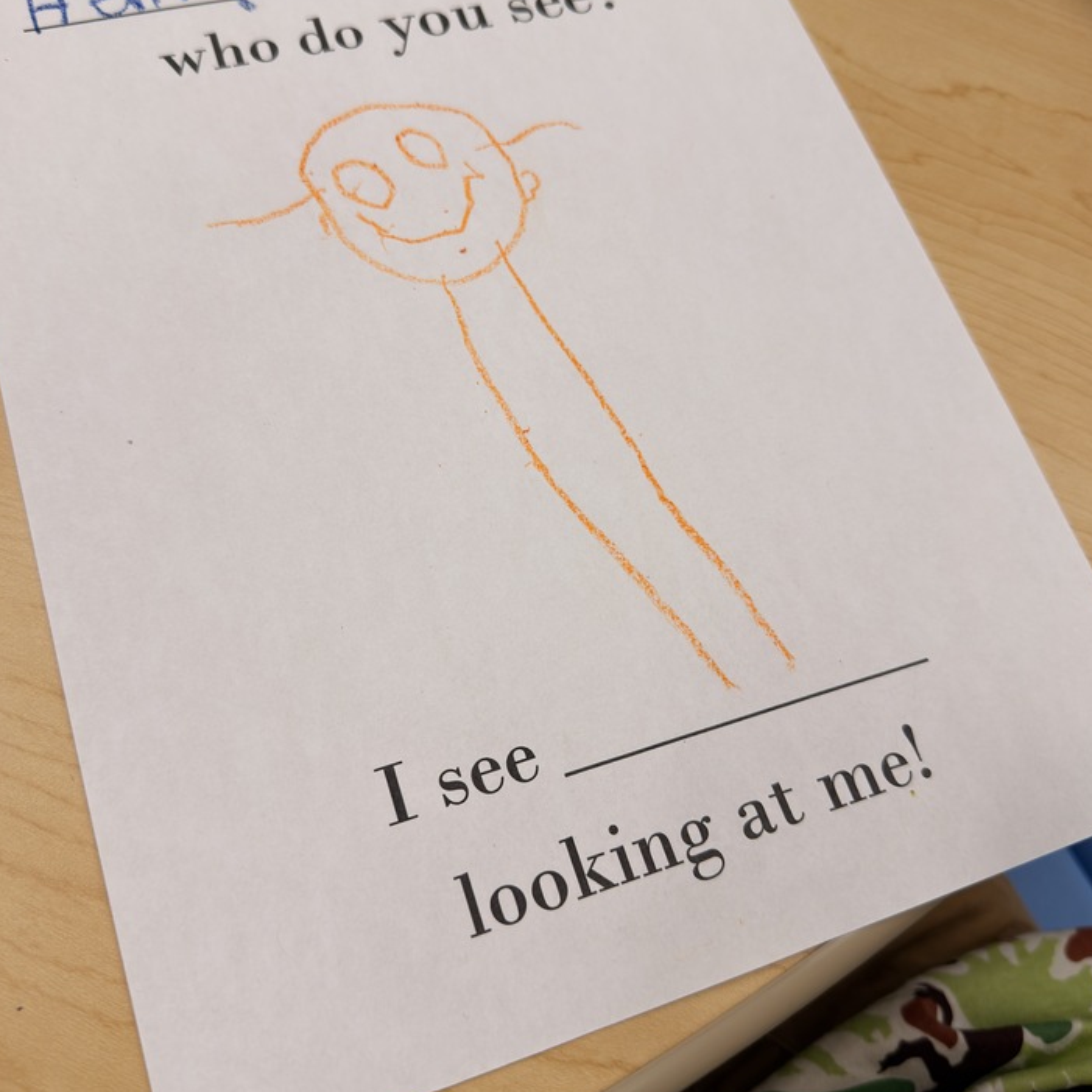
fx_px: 1106
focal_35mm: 31
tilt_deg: -66.2
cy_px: 513
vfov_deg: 52.5
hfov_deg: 52.5
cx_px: 511
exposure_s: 1/75
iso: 50
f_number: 1.78
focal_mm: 6.76
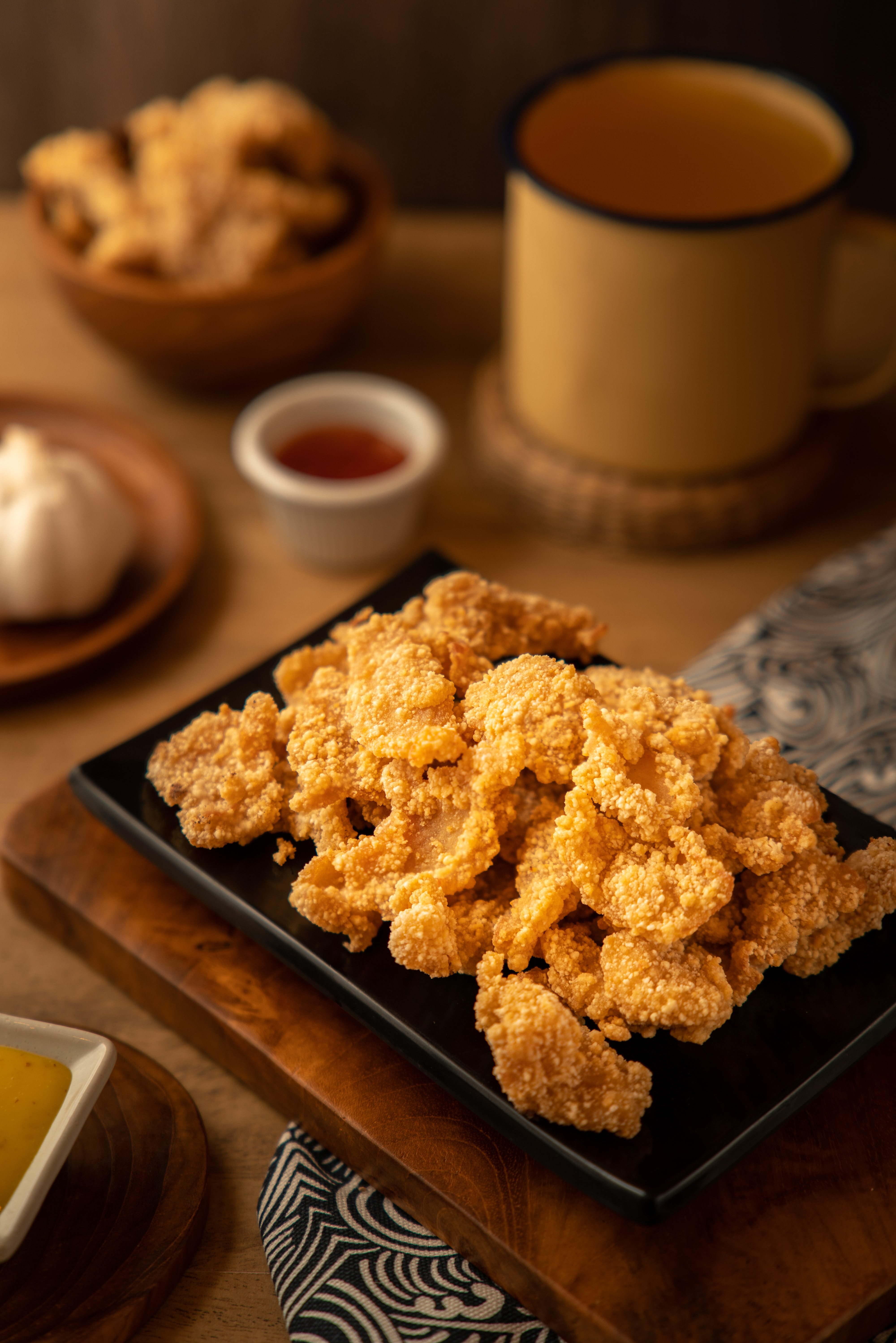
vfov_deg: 28.8
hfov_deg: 19.5
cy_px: 672
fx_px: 2613
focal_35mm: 70
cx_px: 448
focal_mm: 70
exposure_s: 1/160
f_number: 2.8
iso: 100
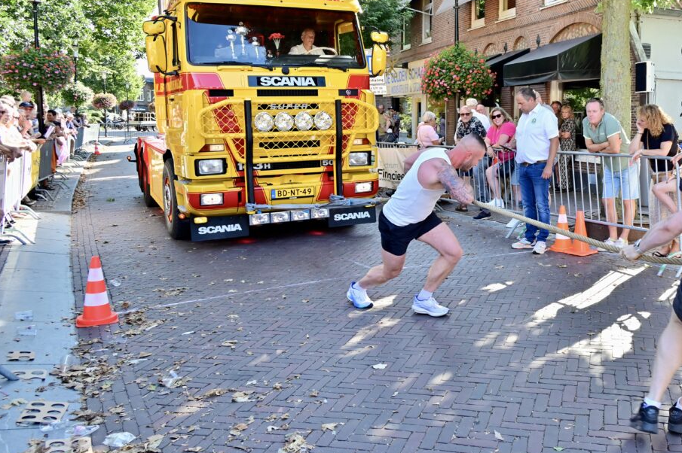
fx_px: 663
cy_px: 175
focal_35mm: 35
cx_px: 457
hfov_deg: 53.4
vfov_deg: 37.6
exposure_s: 1/200
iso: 400
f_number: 5.6
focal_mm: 24
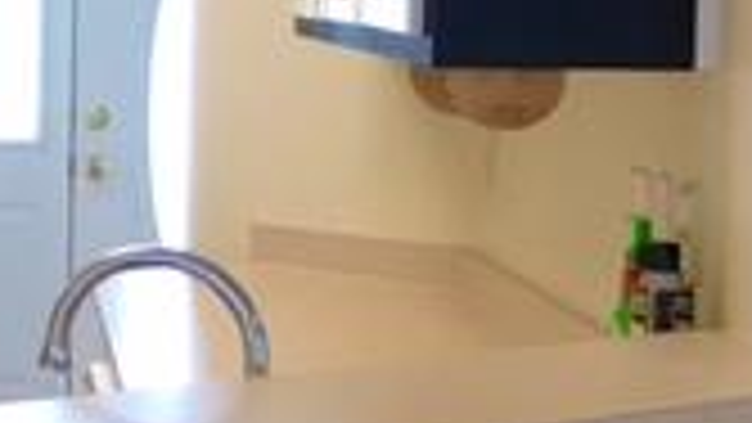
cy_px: 94
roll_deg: -0.3
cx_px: -594
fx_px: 2413
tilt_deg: -2.4
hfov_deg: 15.3
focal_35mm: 121
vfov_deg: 10.0
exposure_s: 1/15
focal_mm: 4.15
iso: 25
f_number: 2.2
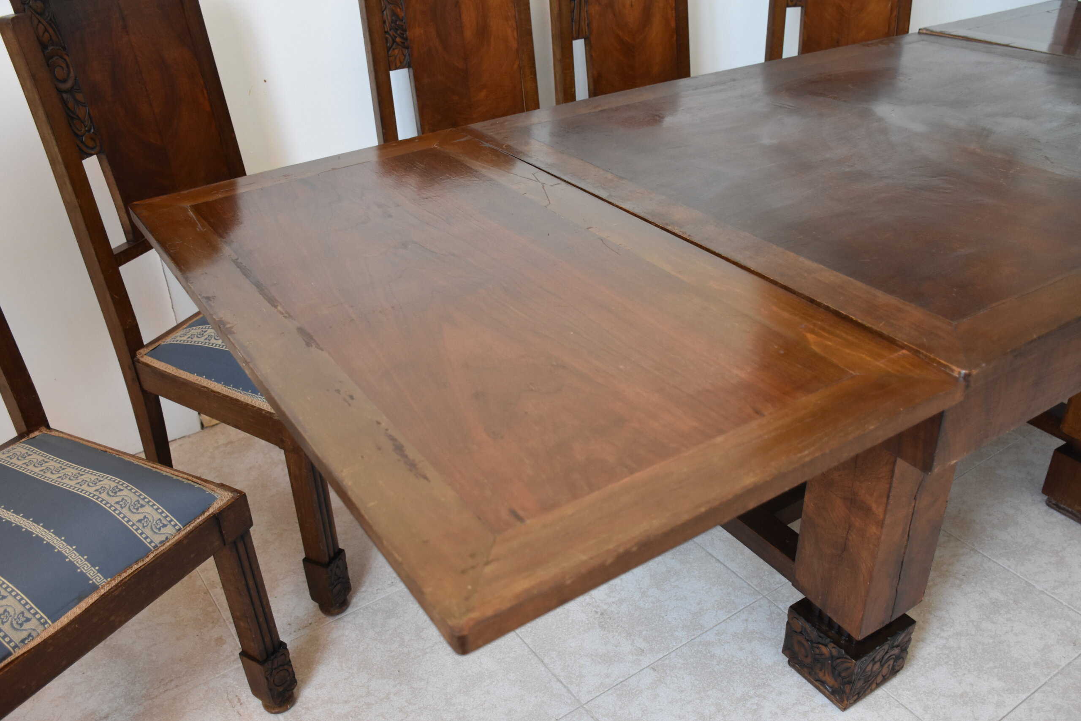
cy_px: 360
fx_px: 991
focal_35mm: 33
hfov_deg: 57.2
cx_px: 540
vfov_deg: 40.0
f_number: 4
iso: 1250
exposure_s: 1/60
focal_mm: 22
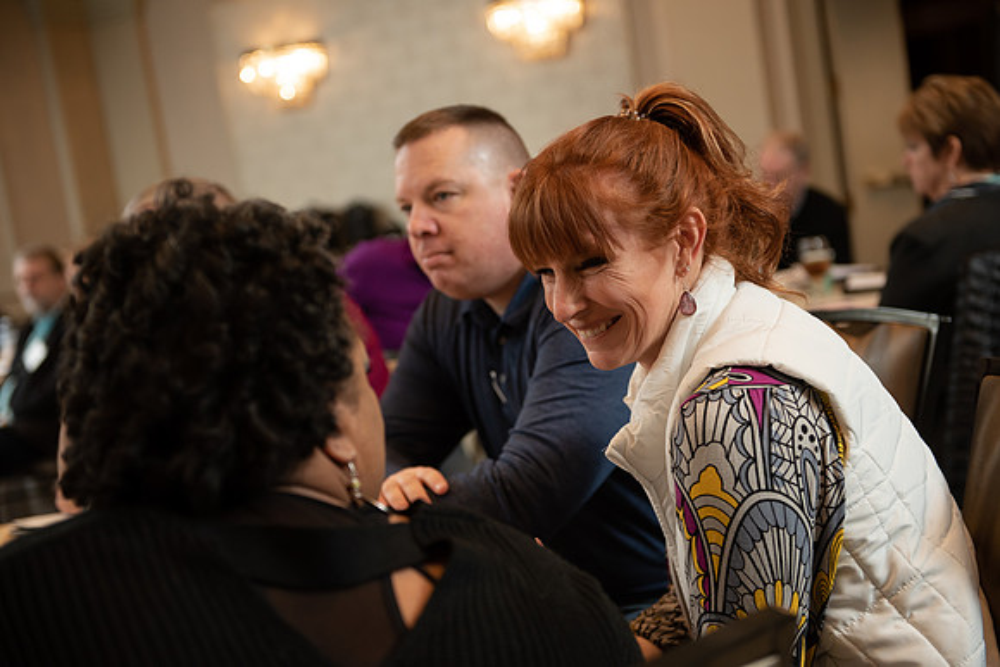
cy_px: 334
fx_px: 1556
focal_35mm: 56
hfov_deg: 35.6
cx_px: 500
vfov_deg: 24.2
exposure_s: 1/160
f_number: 3.2
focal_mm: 56
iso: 640
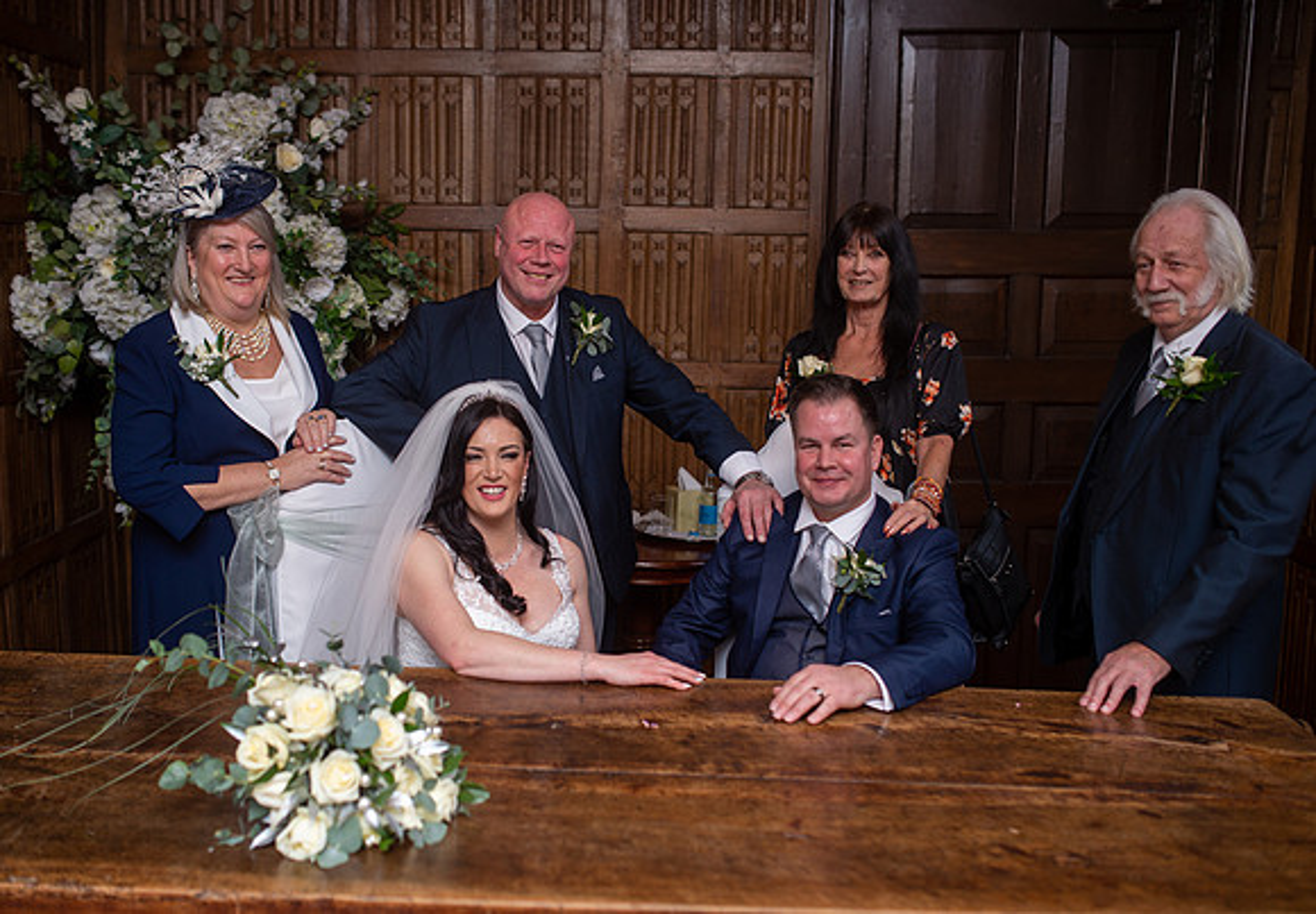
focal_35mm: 39
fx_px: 1434
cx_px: 578
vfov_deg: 35.3
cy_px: 489
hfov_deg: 49.2
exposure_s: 1/160
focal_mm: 35
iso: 160
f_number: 2.5
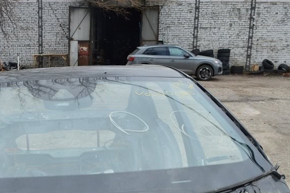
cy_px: 173
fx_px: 483
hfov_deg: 32.6
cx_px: 64
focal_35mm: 60
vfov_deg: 22.1
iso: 400
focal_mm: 22
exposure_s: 1/160
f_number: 9
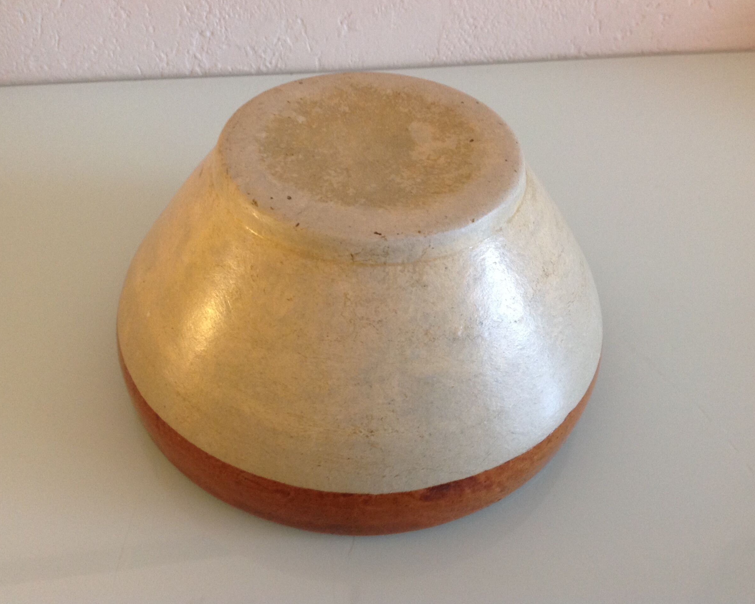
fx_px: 827
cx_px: 376
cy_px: 299
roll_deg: -3.1
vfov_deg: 40.1
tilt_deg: -43.8
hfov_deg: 49.1
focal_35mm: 37
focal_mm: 4.28
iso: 125
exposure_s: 1/15
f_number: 2.4
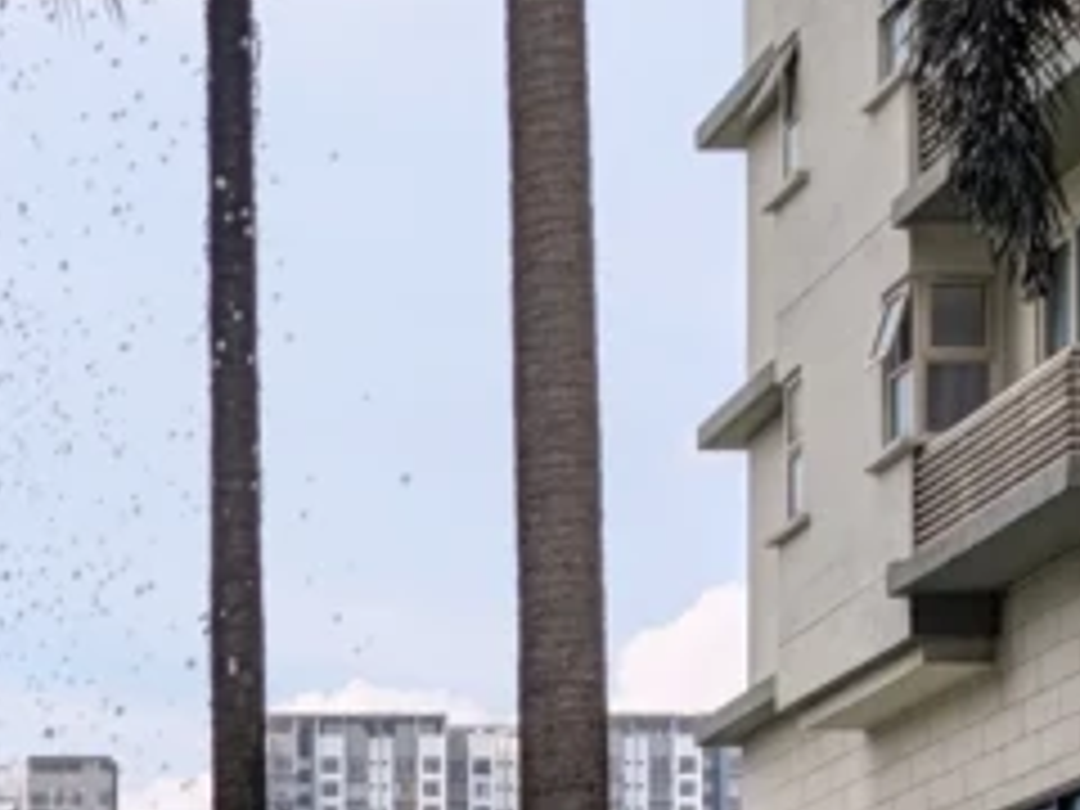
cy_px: 1433
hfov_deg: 15.0
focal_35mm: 124
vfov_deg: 11.2
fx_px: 3869
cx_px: -396
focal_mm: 6.9
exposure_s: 1/1020
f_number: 1.68
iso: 23
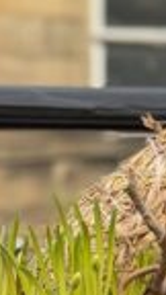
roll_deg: +0.8
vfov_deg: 8.6
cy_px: 499
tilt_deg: +15.7
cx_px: 330
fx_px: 1894
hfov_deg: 4.9
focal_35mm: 242
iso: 64
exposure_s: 1/396
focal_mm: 6.76
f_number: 1.78
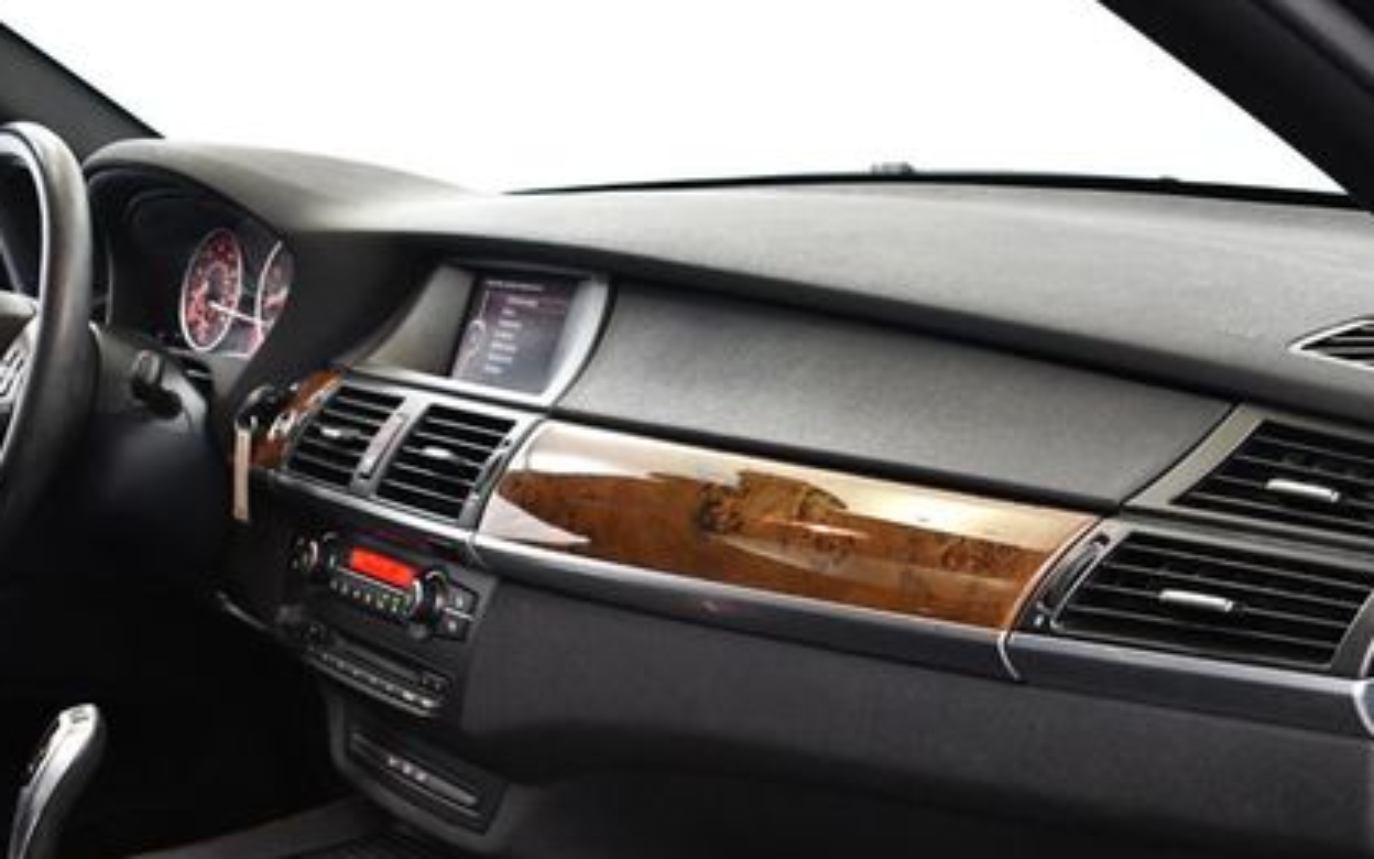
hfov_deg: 35.1
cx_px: 670
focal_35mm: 58
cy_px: 588
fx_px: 2172
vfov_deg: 22.3
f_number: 4
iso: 3200
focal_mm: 25
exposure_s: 1/80
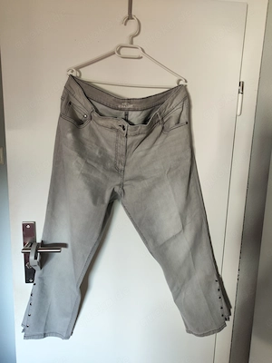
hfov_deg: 56.8
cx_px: 136
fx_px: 251
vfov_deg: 71.6
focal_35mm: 24
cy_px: 182
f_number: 1.9
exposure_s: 1/50
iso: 393
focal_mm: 6.92
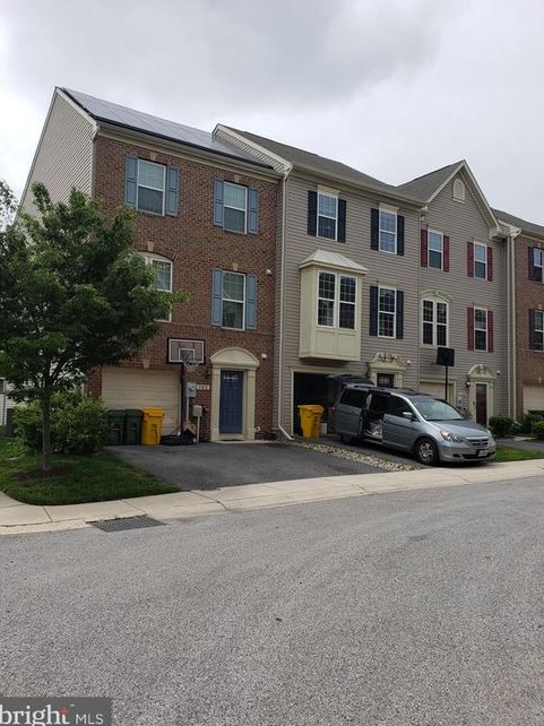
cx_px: 271
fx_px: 566
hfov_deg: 51.3
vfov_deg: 65.3
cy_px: 360
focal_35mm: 27
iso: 50
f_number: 2.4
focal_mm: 4.3
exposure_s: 1/2088
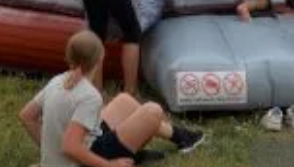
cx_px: 89
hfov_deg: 14.6
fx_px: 1148
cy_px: -194
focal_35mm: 147
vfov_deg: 7.8
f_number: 8
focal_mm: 22
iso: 100
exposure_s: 1/250
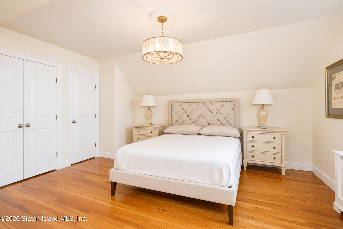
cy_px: 114
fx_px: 157
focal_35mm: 16
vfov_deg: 72.1
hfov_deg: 95.0
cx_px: 172
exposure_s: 1/30
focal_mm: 16.5
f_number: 4
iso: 64
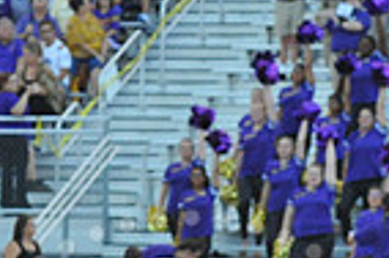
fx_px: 6835
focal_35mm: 634
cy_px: 469
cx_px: 186
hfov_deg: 3.3
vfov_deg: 2.2
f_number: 8
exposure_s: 1/320
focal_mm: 155
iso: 3200
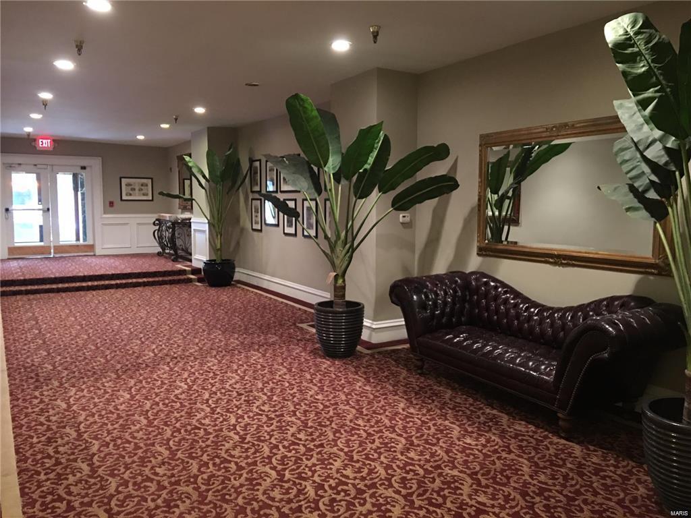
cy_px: 259
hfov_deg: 61.7
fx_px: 579
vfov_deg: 48.2
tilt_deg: -4.8
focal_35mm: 29
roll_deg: -0.1
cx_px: 346
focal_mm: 4.15
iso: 100
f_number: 2.2
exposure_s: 1/4
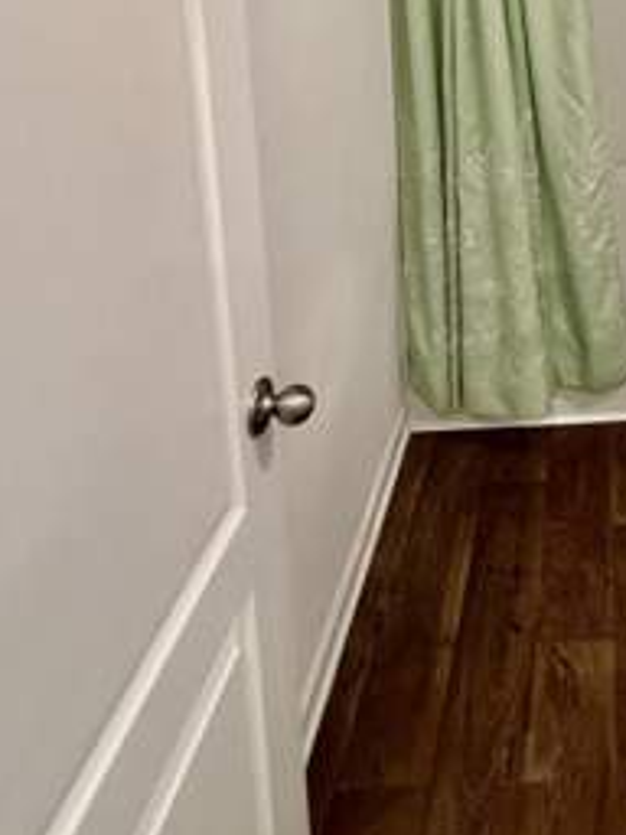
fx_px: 844
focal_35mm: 35
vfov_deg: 44.4
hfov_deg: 36.1
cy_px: -10
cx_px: 646
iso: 250
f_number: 2.2
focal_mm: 2.22
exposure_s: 1/60
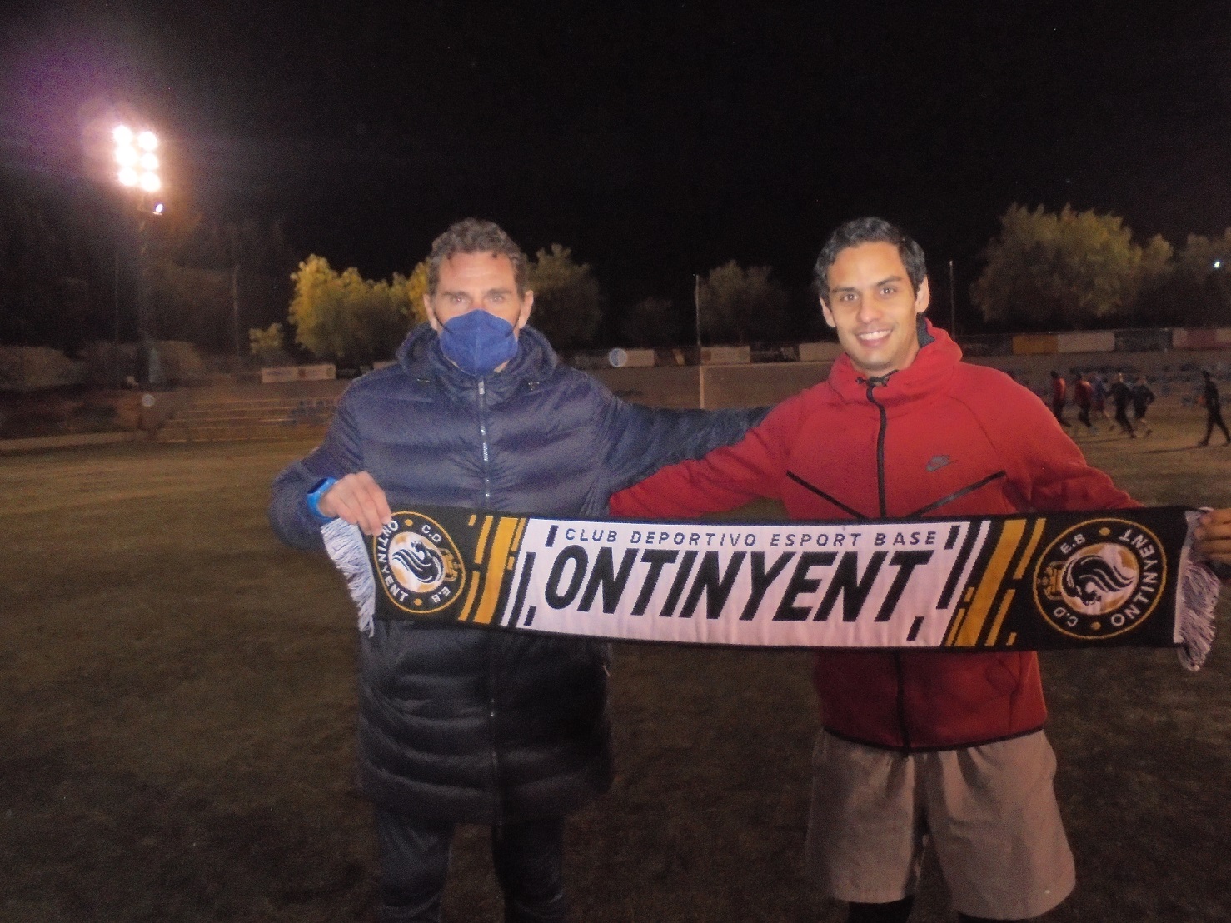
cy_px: 462
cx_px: 616
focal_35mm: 29
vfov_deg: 48.2
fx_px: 1031
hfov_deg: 61.7
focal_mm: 5.3
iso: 500
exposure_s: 1/40
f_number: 3.7
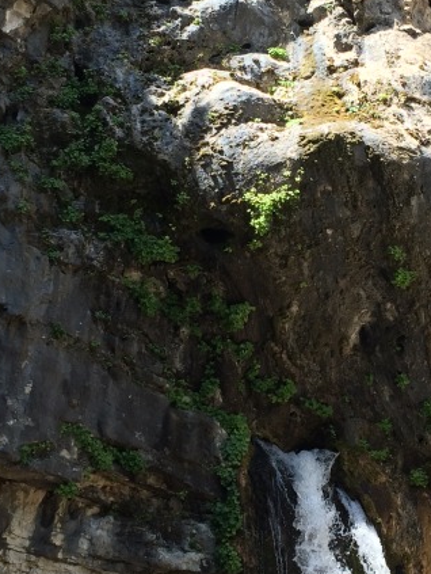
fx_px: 1210
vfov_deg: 26.7
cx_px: 286
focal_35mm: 73
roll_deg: +6.8
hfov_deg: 20.1
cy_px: 271
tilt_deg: +39.9
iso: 32
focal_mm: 4.15
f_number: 2.2
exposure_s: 1/357
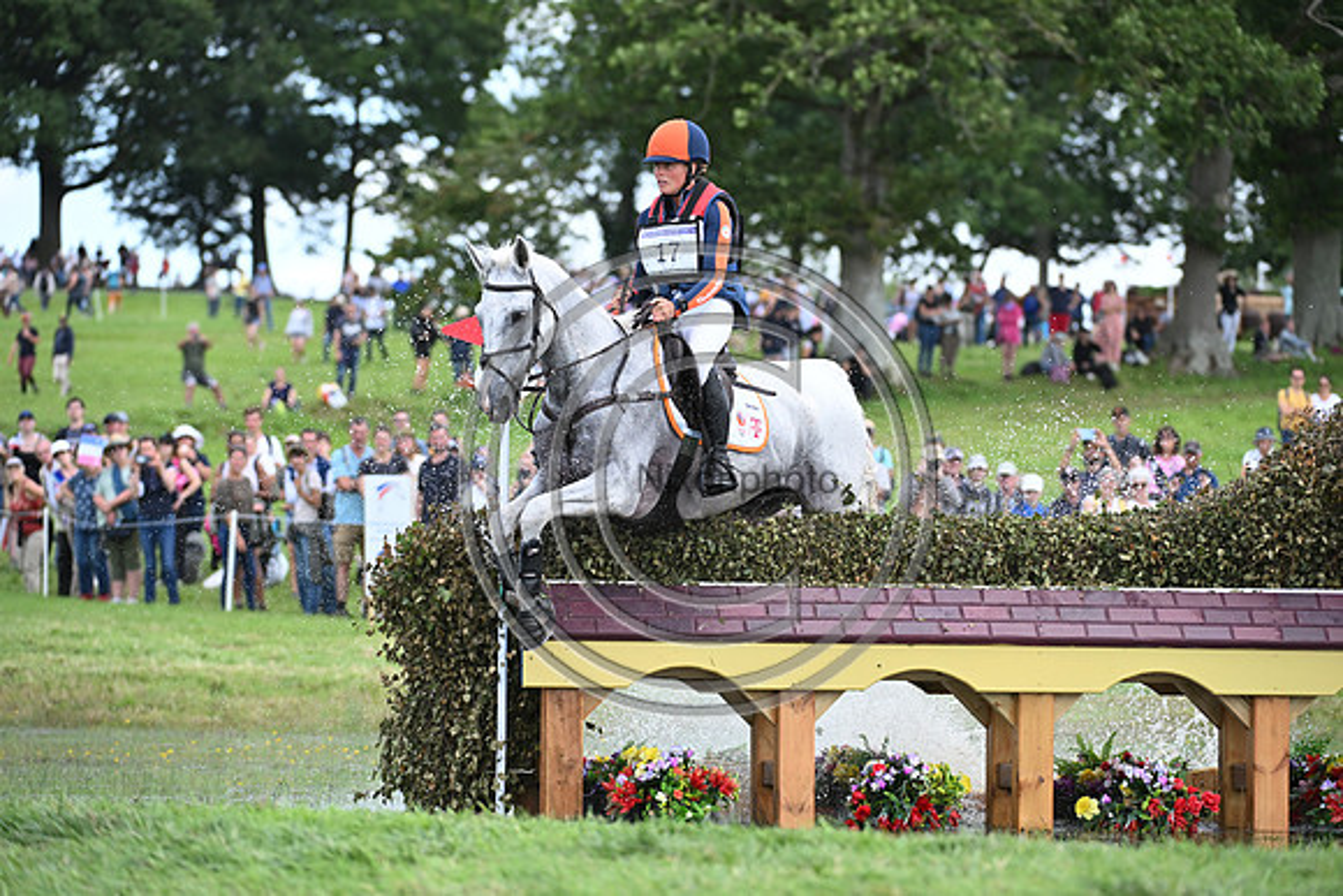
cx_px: 672
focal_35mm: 200
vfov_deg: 6.9
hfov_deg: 10.3
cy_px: 448
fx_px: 7463
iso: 900
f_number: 5
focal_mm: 200
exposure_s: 1/1600
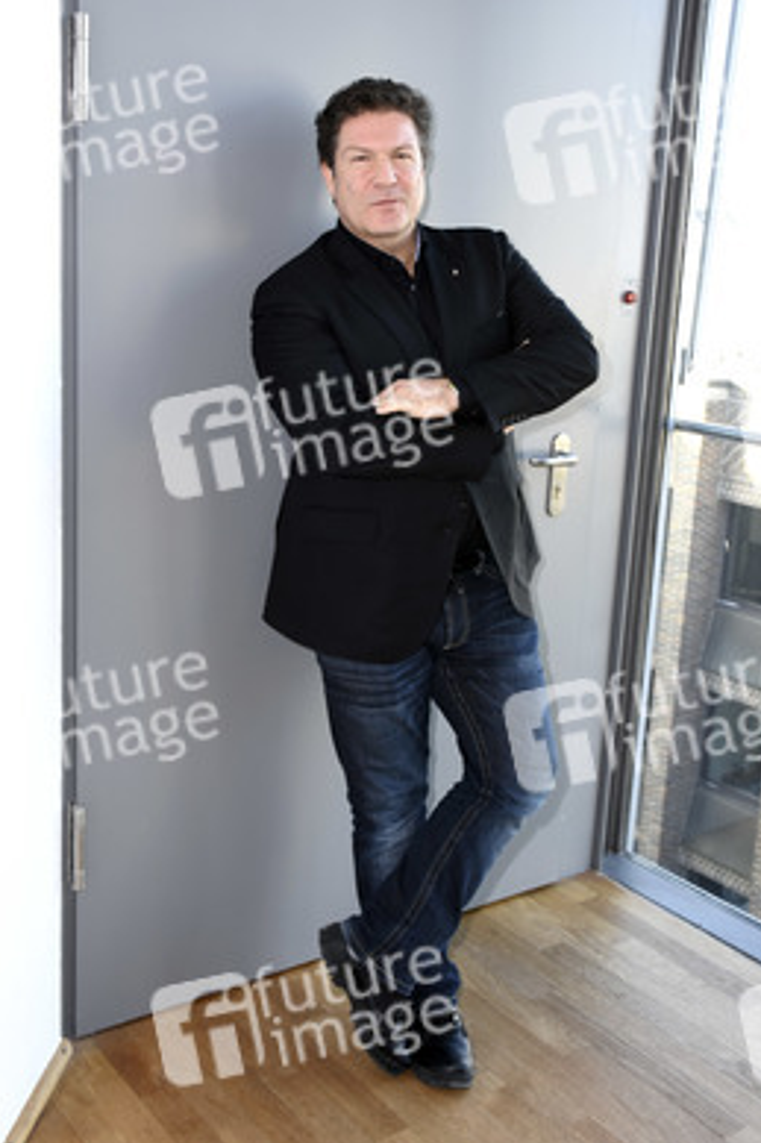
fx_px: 1174
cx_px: 388
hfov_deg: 35.9
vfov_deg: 51.9
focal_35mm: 37
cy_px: 576
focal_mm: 24
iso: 400
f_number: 4.5
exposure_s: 1/160
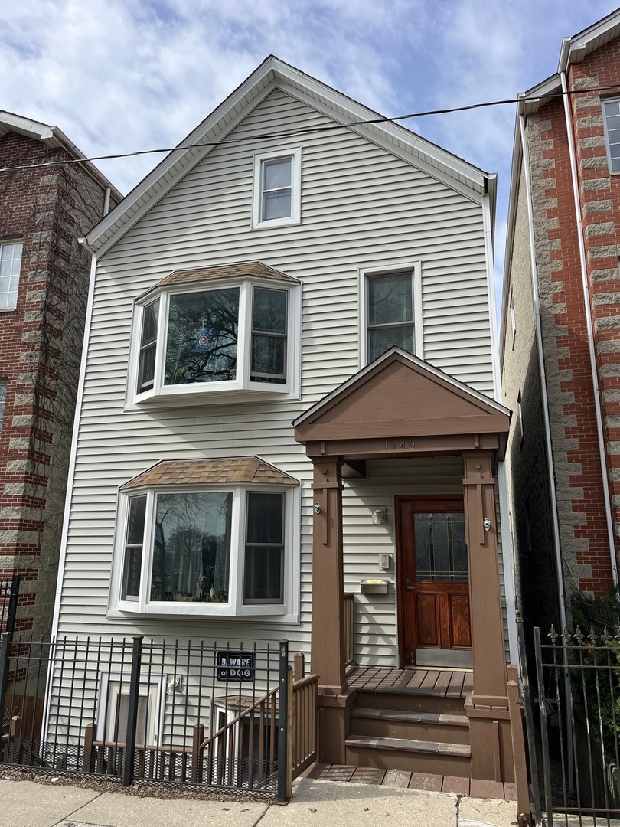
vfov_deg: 67.3
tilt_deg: +12.7
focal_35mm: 26
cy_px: 414
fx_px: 621
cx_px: 310
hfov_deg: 53.1
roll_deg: -2.0
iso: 50
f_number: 1.6
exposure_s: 1/3413
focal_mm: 5.1
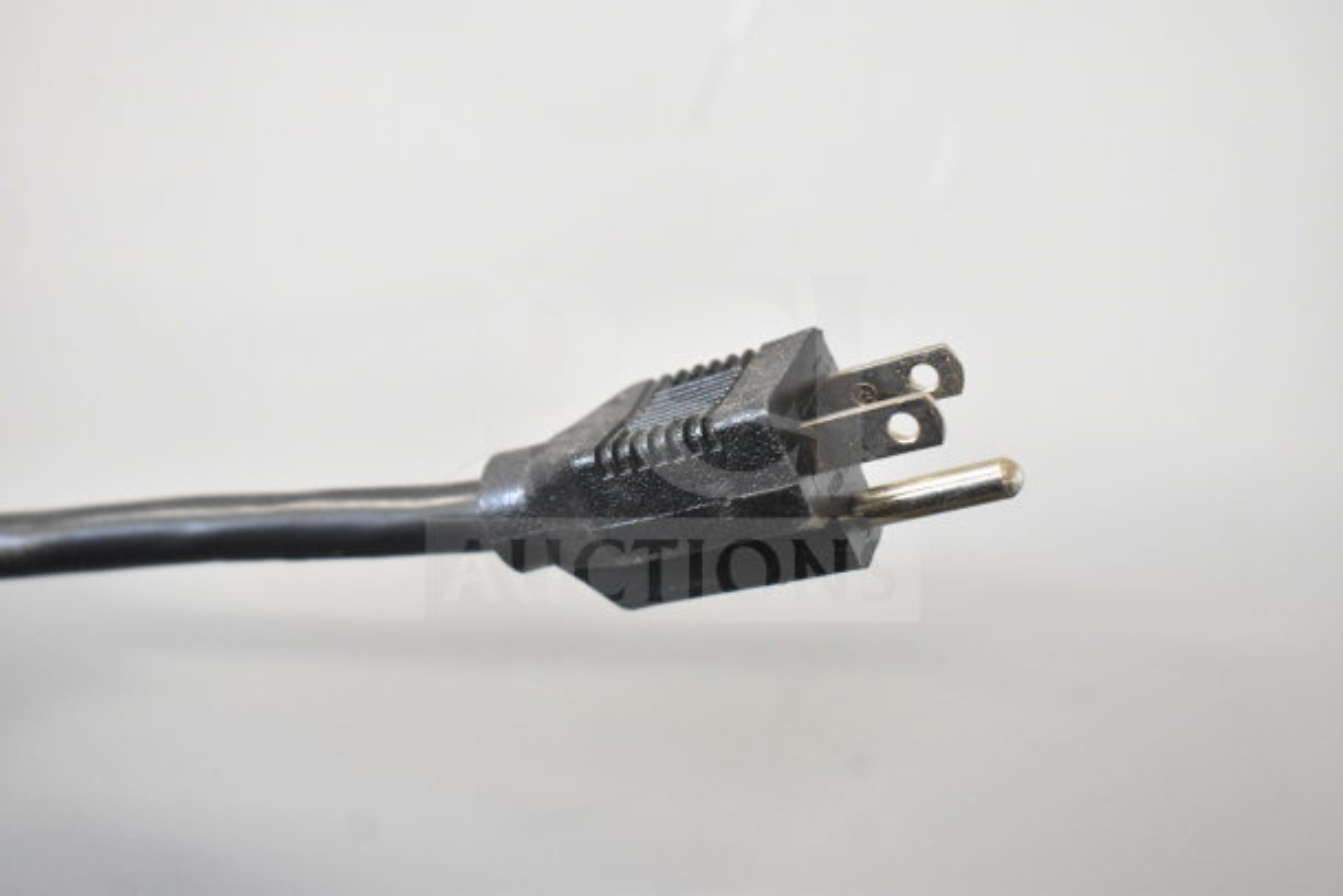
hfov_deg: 46.4
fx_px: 1567
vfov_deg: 31.9
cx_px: 672
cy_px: 448
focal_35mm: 42
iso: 6400
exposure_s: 1/125
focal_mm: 28
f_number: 5.6
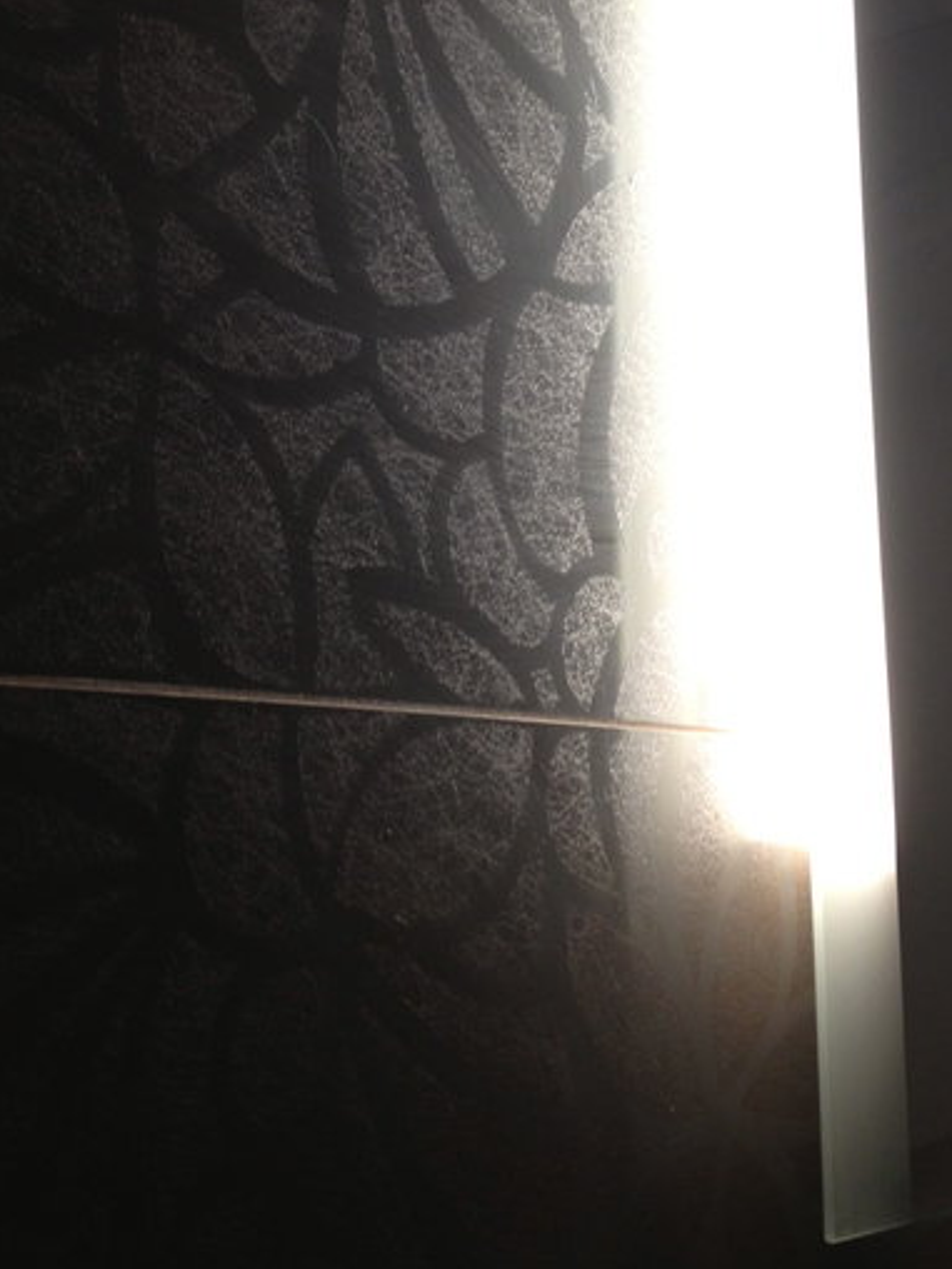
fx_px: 2090
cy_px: 286
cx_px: 432
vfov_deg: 33.0
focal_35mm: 57
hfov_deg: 25.6
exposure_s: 1/20
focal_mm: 4.28
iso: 50
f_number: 2.4
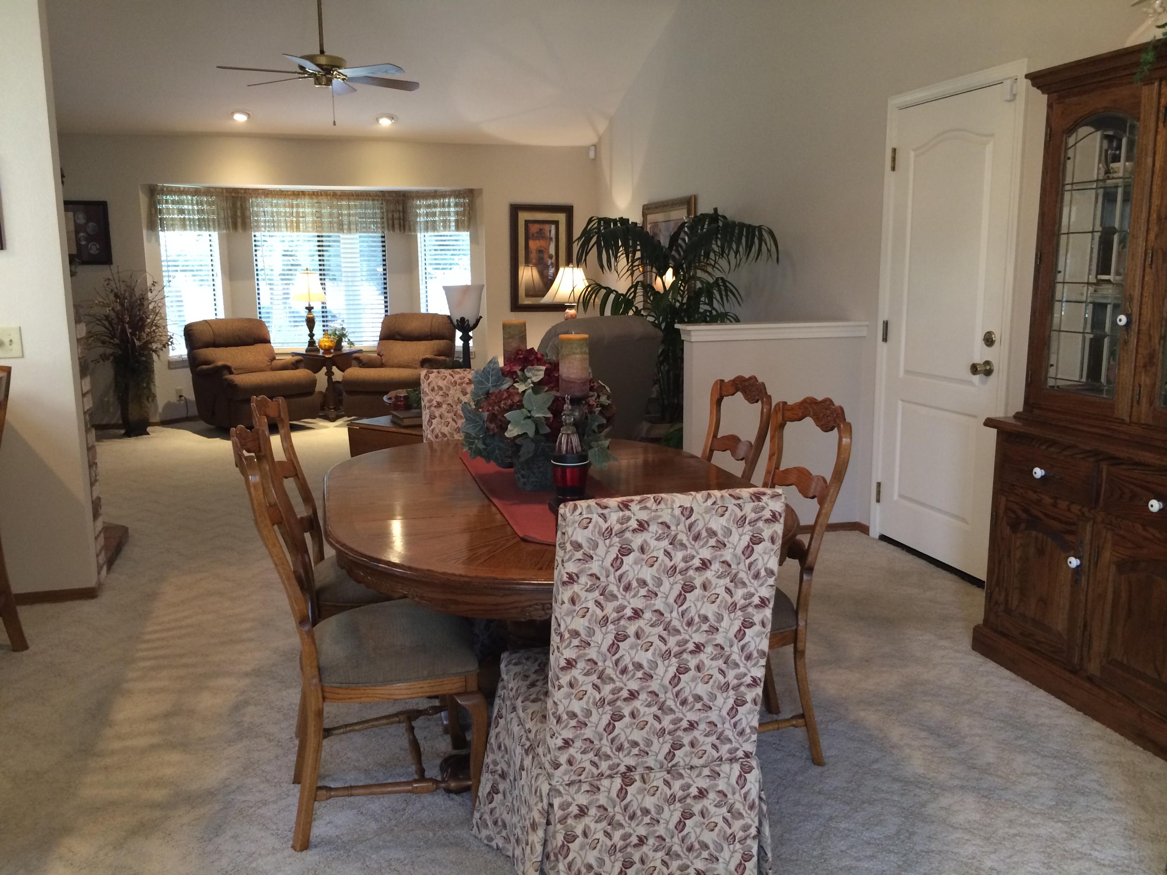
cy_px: 438
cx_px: 584
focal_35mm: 30
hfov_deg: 60.0
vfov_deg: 46.8
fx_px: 1011
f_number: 2.2
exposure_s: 1/30
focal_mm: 4.12
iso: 160
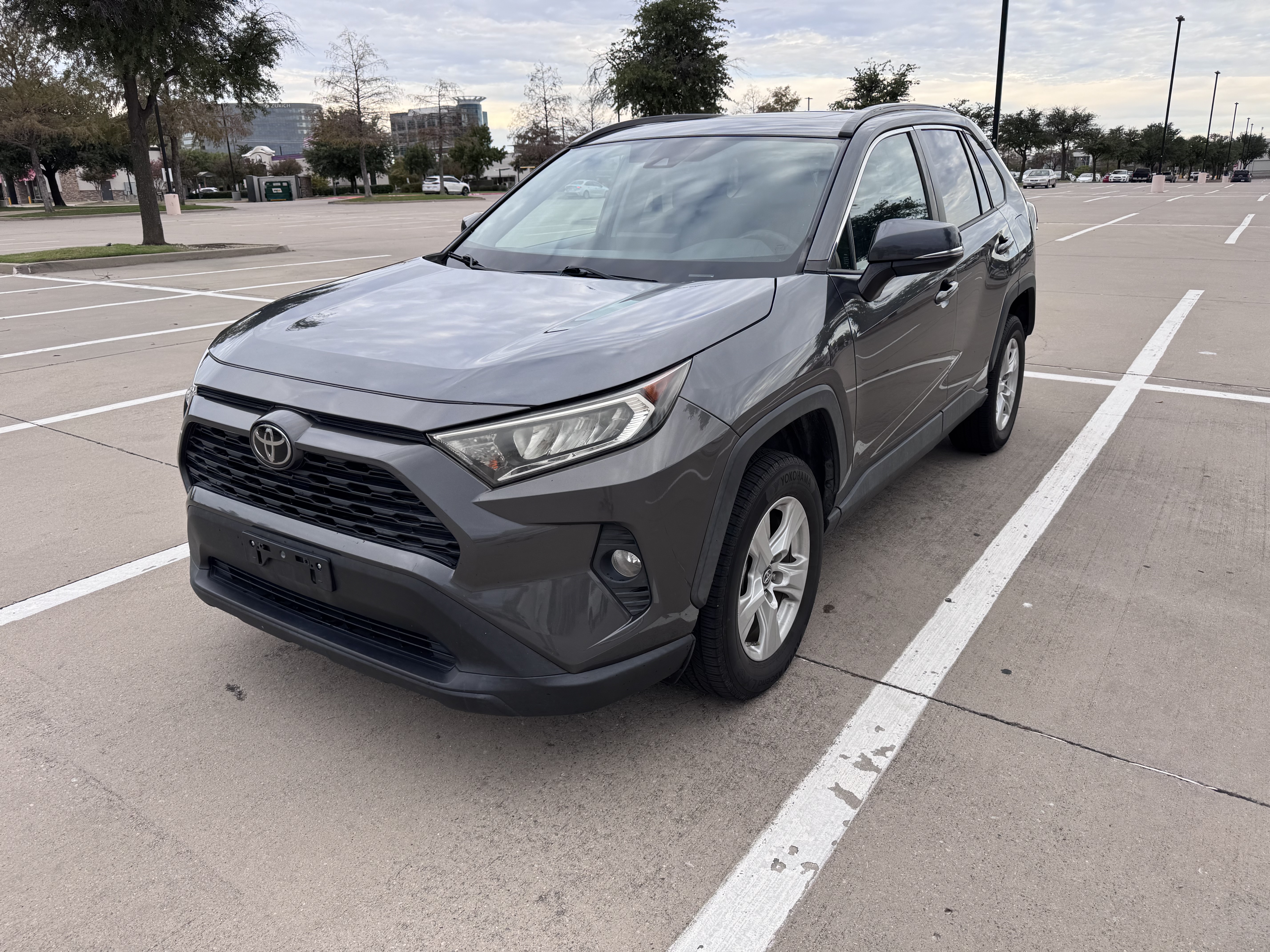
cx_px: 635
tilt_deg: -14.0
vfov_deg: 56.8
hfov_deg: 71.6
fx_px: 881
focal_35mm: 24
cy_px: 476
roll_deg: +0.4
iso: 80
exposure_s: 1/588
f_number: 1.78
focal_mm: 6.76
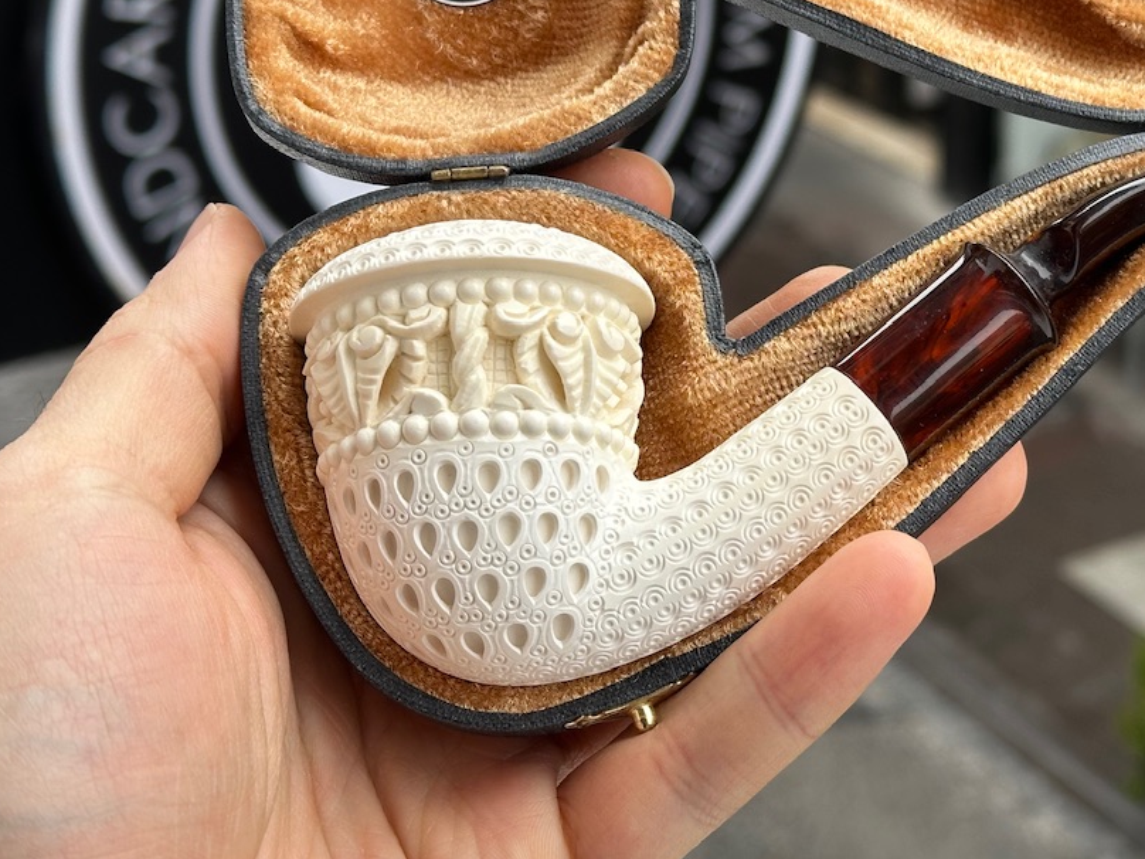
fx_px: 2514
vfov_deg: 19.2
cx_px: 869
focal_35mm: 76
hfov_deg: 25.3
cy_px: 203
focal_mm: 6.86
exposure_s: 1/349
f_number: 1.78
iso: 64
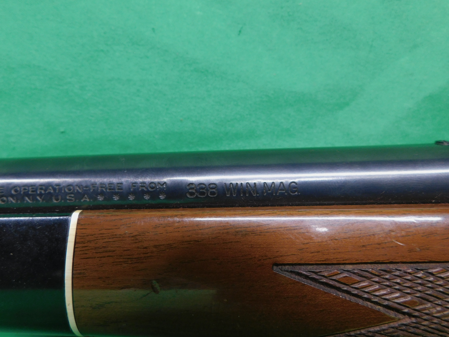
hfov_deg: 71.6
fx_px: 311
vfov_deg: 56.8
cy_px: 168
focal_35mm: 24
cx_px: 224
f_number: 3
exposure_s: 1/30
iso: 180
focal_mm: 4.1
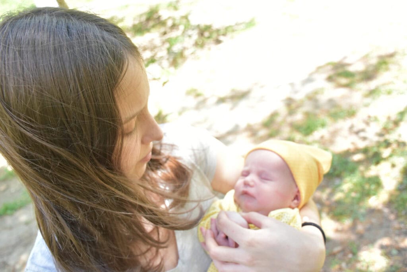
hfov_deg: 57.2
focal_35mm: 33
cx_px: 204
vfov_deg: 40.0
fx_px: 373
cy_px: 136
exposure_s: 1/500
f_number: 4
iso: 1000
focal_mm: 22
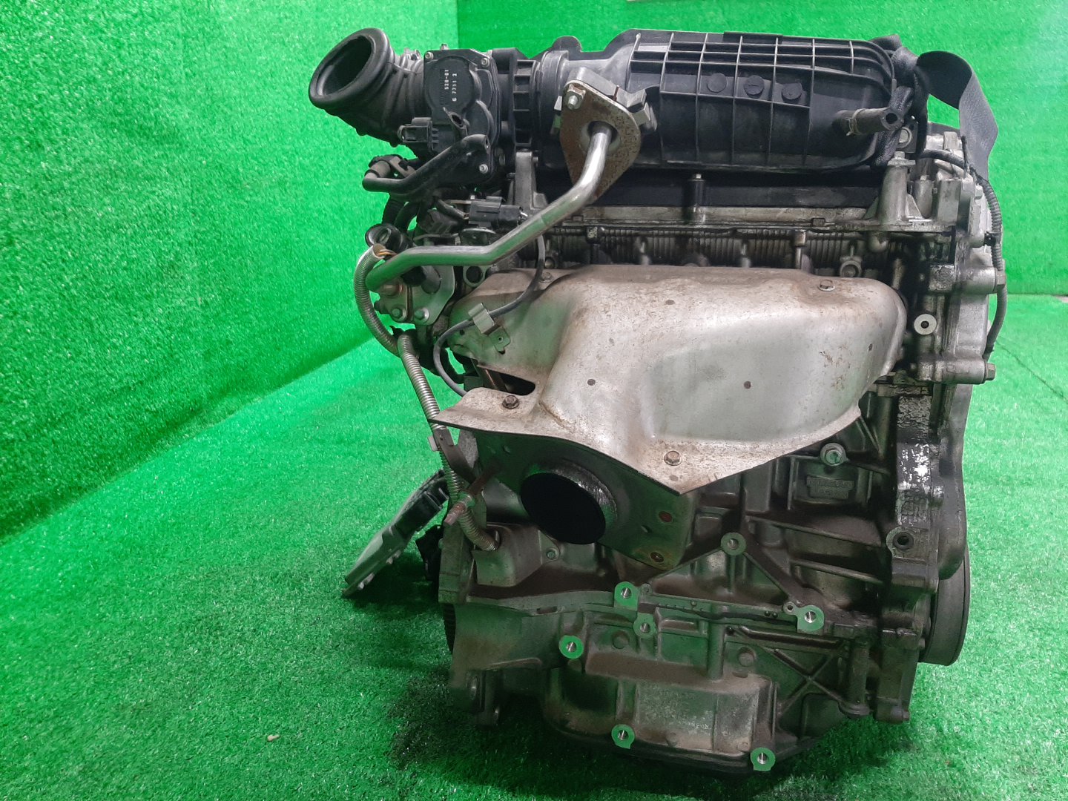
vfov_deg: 53.1
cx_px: 534
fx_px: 802
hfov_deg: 67.3
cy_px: 400
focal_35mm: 26
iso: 194
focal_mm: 3.93
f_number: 1.7
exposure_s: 1/50
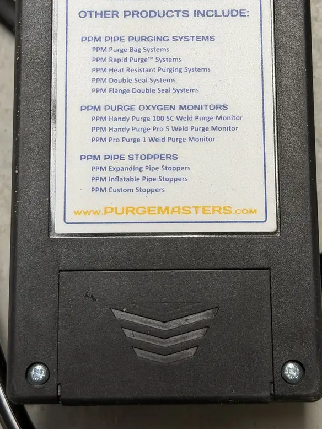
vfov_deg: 26.0
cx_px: 163
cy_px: 100
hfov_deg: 19.9
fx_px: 917
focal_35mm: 74
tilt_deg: -79.5
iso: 100
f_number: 1.78
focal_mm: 6.76
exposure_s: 1/96
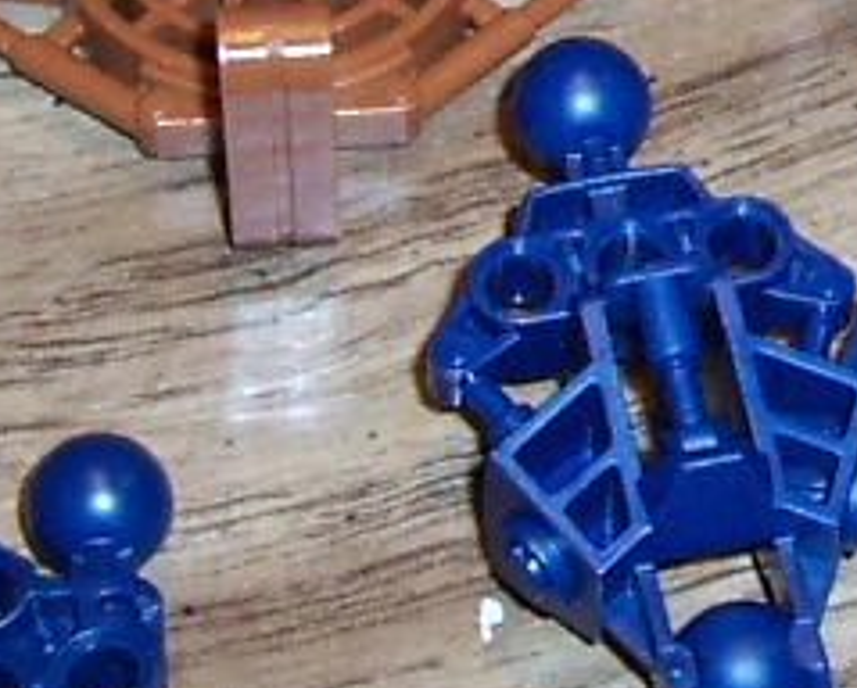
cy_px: 61
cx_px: 1277
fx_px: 4598
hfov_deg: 10.3
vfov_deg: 8.5
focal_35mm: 181
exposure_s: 1/60
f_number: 2.8
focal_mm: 5.6
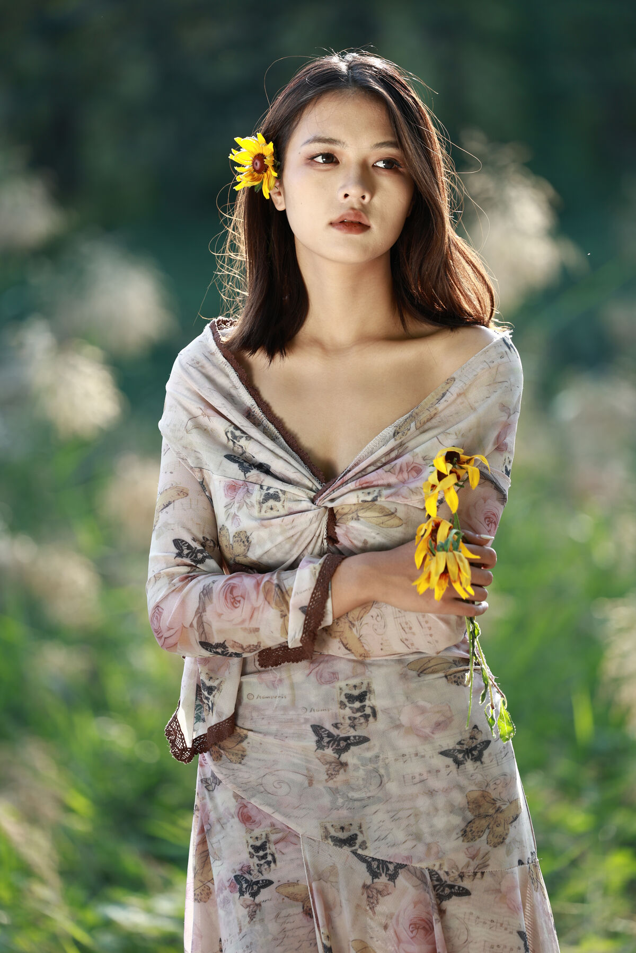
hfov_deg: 8.5
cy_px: 476
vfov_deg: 12.7
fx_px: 4293
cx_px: 318
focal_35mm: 162
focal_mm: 163
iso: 125
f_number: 2.8
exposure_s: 1/320
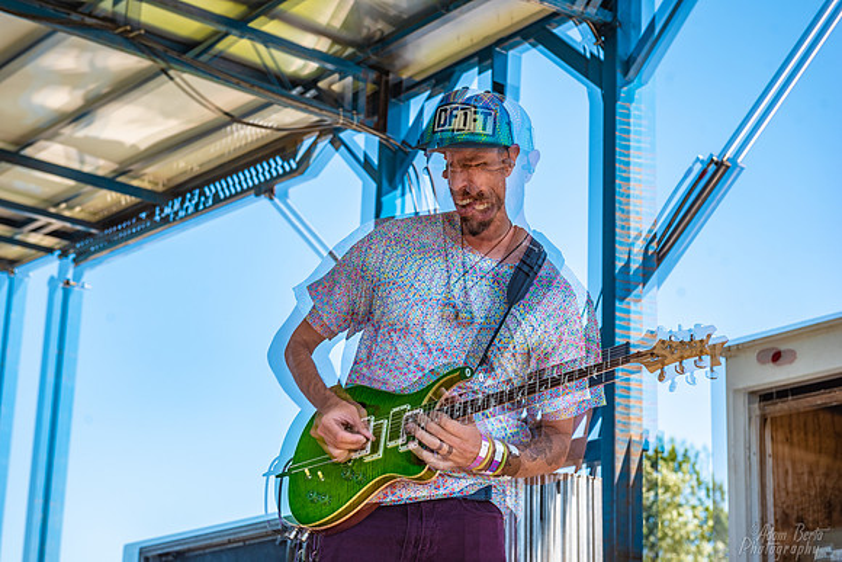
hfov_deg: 28.8
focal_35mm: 70
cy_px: 281
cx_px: 421
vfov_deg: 19.5
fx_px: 1638
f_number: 7.1
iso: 100
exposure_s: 1/400
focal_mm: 70
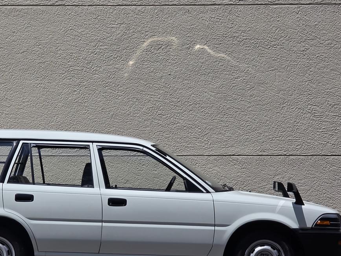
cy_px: 143
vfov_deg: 8.7
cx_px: 113
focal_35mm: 170
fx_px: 1674
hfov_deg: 11.6
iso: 64
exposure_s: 1/2565
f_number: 3.4
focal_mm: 18.6
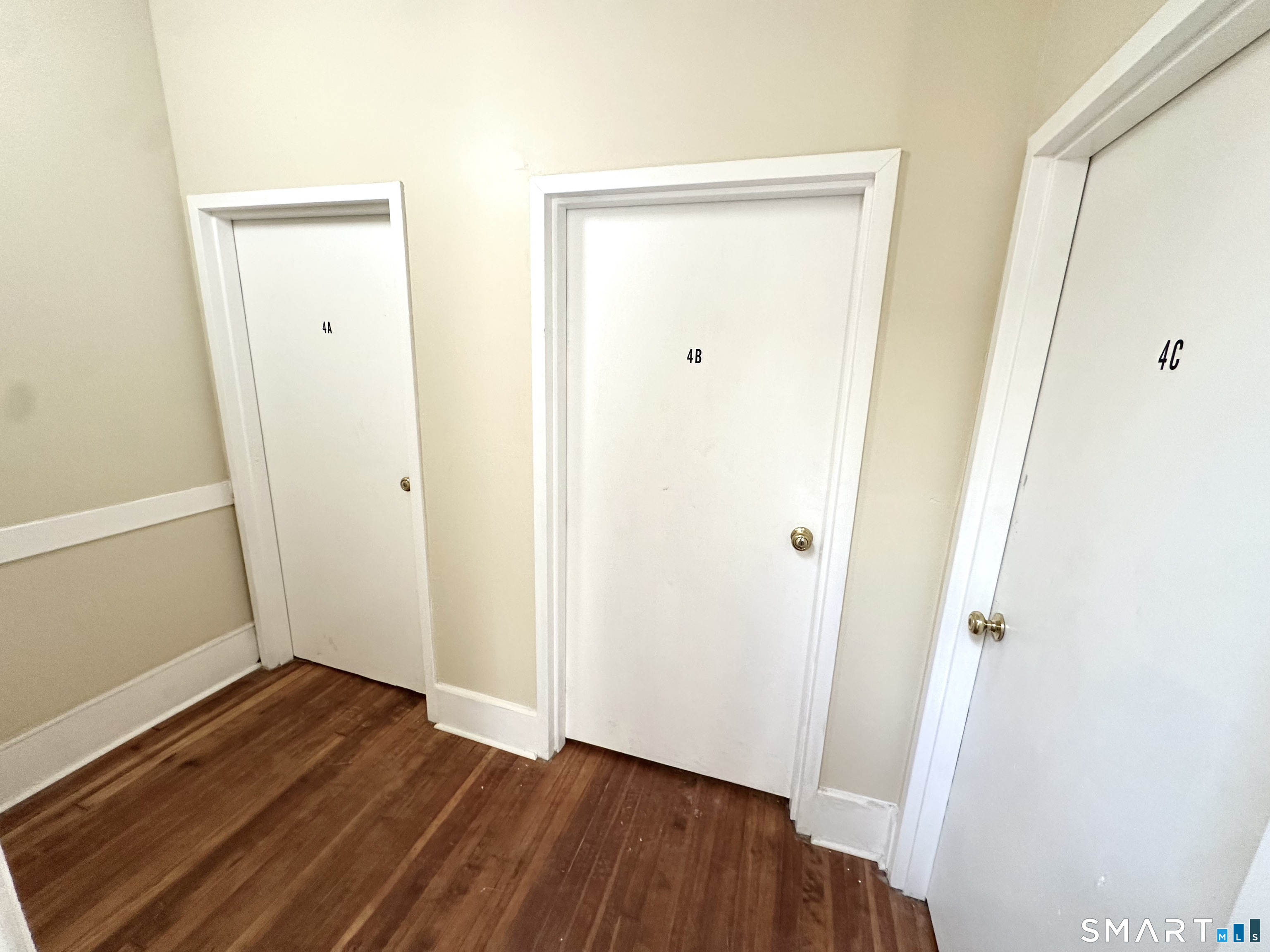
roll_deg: -2.8
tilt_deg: -15.1
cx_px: 635
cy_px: 476
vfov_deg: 85.7
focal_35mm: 14
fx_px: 514
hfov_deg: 102.1
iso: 200
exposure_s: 1/120
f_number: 2.2
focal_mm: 2.22
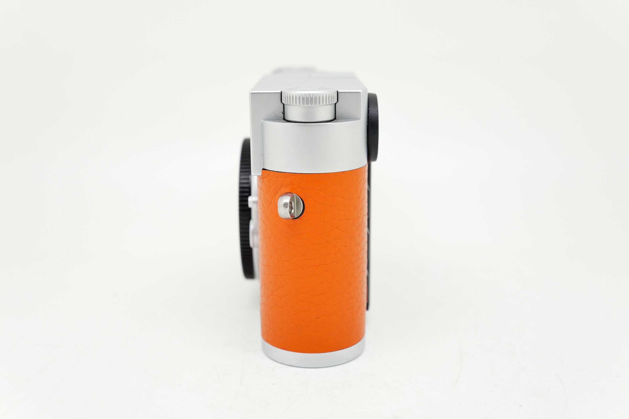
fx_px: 751
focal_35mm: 43
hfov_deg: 45.4
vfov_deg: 31.2
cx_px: 314
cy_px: 210
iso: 800
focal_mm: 43
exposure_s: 1/100
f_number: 8
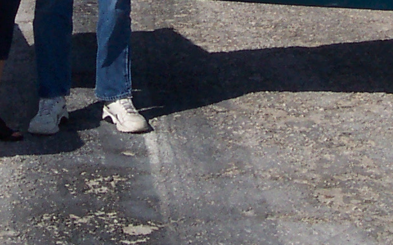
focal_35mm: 137
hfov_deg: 15.3
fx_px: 1467
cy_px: -190
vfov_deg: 9.2
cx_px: 217
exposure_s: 1/1000
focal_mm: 8
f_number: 4.8
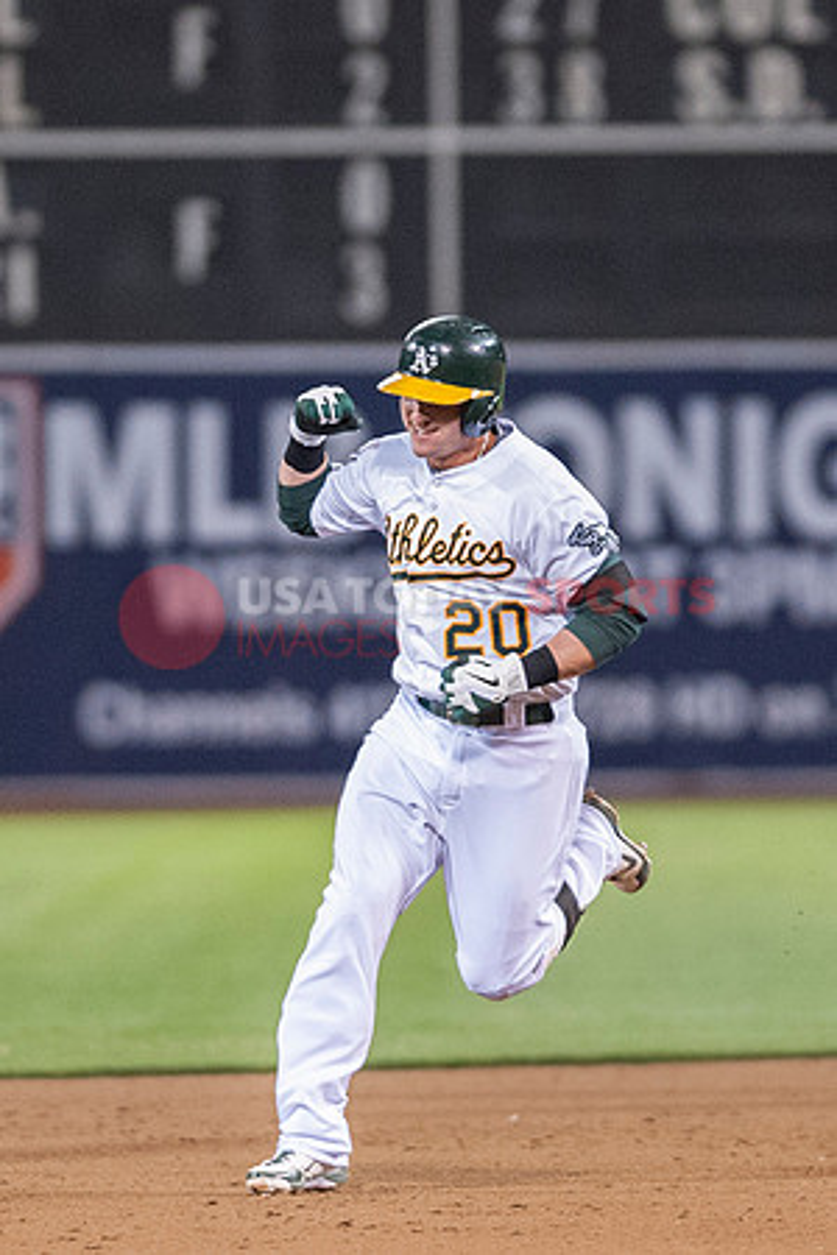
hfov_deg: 4.6
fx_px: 10462
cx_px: 418
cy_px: 628
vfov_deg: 6.9
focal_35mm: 300
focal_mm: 300
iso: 3200
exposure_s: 1/1250
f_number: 2.8
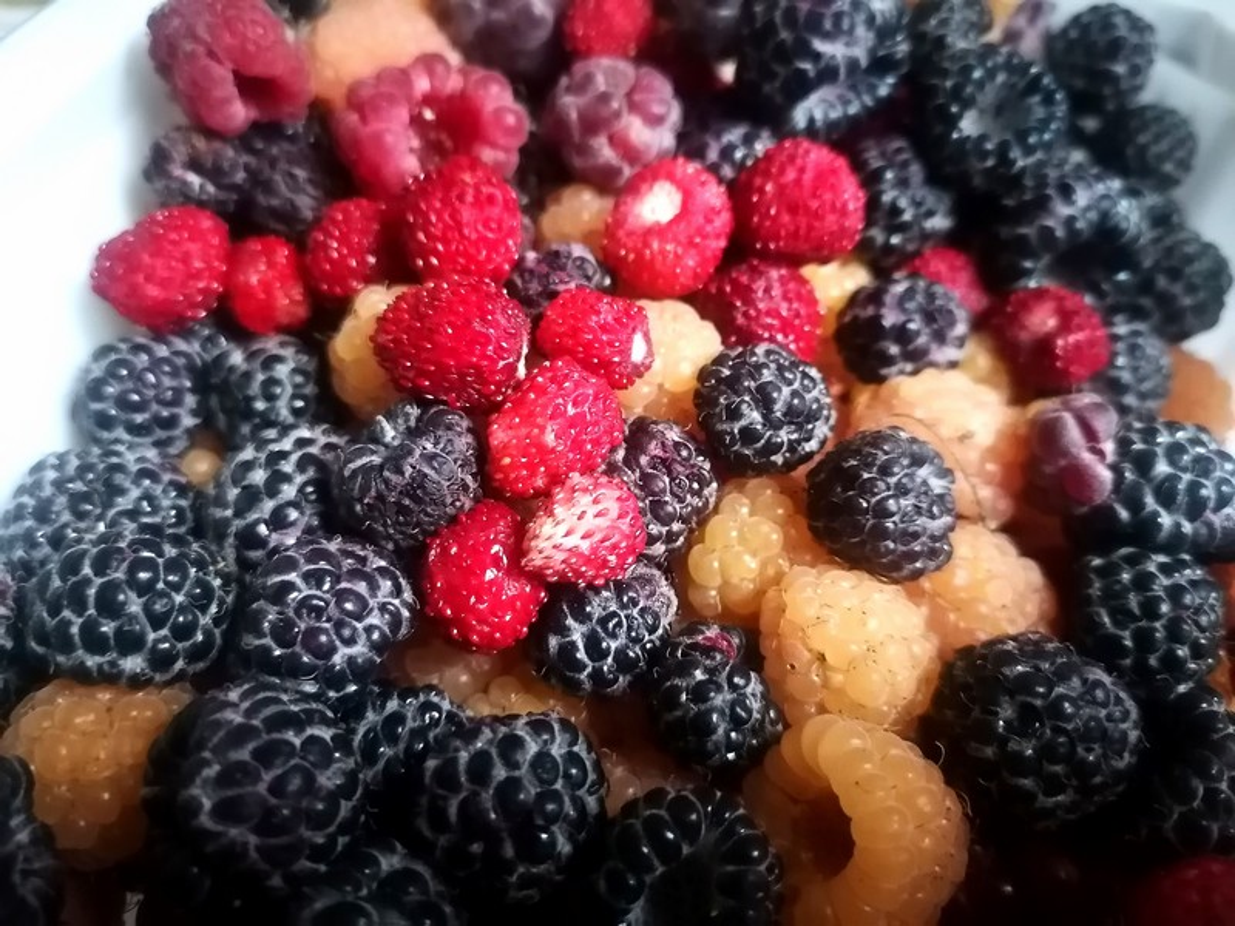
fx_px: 963
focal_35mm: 27
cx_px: 618
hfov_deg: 65.3
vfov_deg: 51.4
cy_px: 463
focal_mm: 5.3
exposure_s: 1/14.3
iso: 2000
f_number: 1.8
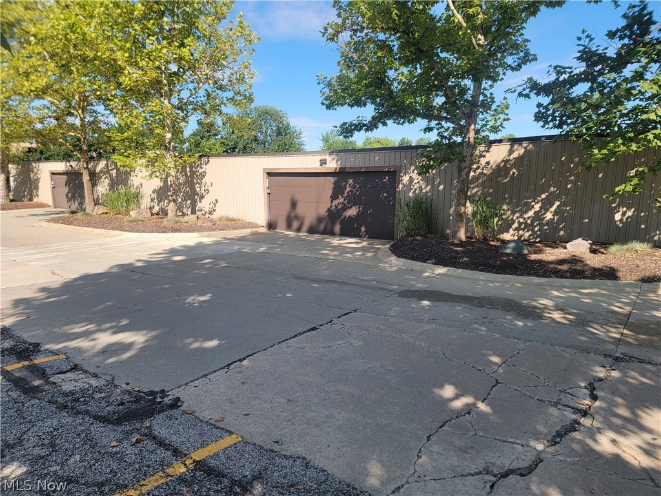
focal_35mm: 24
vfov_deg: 56.8
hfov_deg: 71.6
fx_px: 458
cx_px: 330
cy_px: 248
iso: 16
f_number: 1.8
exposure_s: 1/471
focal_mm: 6.7
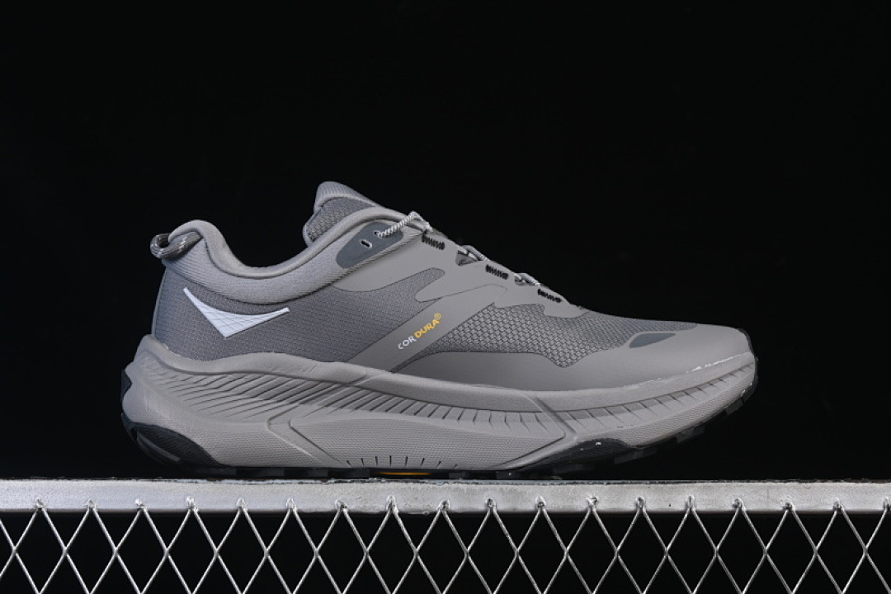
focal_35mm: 75
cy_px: 297
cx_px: 446
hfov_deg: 27.0
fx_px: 1856
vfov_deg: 18.2
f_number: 8
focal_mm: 50
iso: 160
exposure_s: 1/60
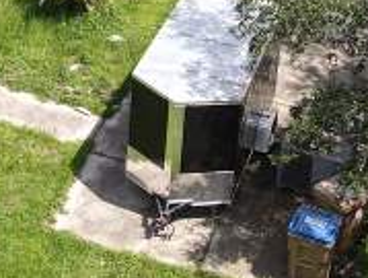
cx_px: -8
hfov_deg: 17.9
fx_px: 1140
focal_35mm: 107
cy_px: -117
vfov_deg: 13.2
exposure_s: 1/500
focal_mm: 4.5
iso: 100
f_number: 2.8
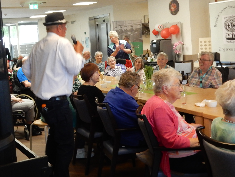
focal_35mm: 55
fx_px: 373
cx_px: 75
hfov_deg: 34.6
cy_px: 51
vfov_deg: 26.3
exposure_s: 1/25
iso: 400
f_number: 4
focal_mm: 6.4
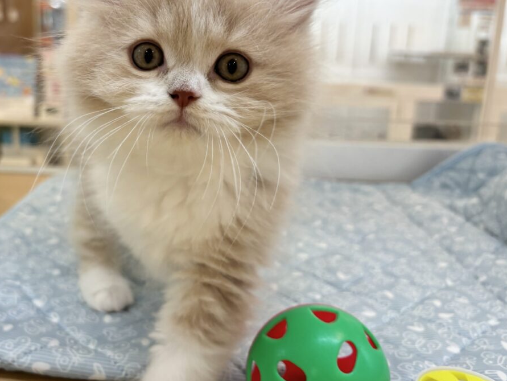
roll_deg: -2.8
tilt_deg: -15.3
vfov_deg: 40.6
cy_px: 156
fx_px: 513
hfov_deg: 51.9
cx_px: 181
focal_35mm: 35
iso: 64
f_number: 1.6
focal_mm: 5.96
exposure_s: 1/100
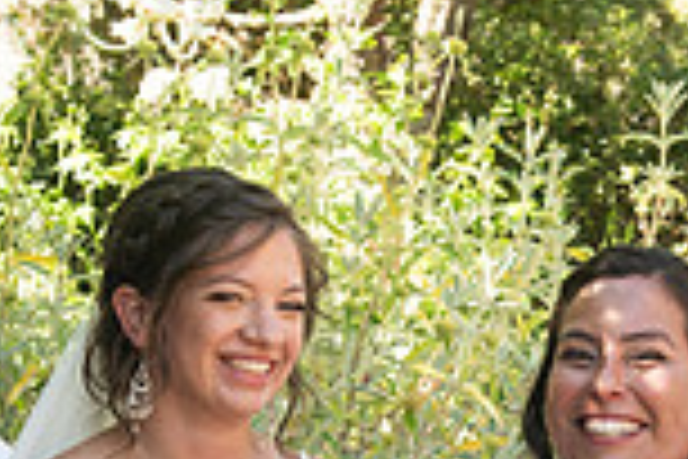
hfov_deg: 14.2
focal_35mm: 144
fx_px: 2752
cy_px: 655
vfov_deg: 9.3
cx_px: 459
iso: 640
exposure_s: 1/400
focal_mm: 38
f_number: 4.5
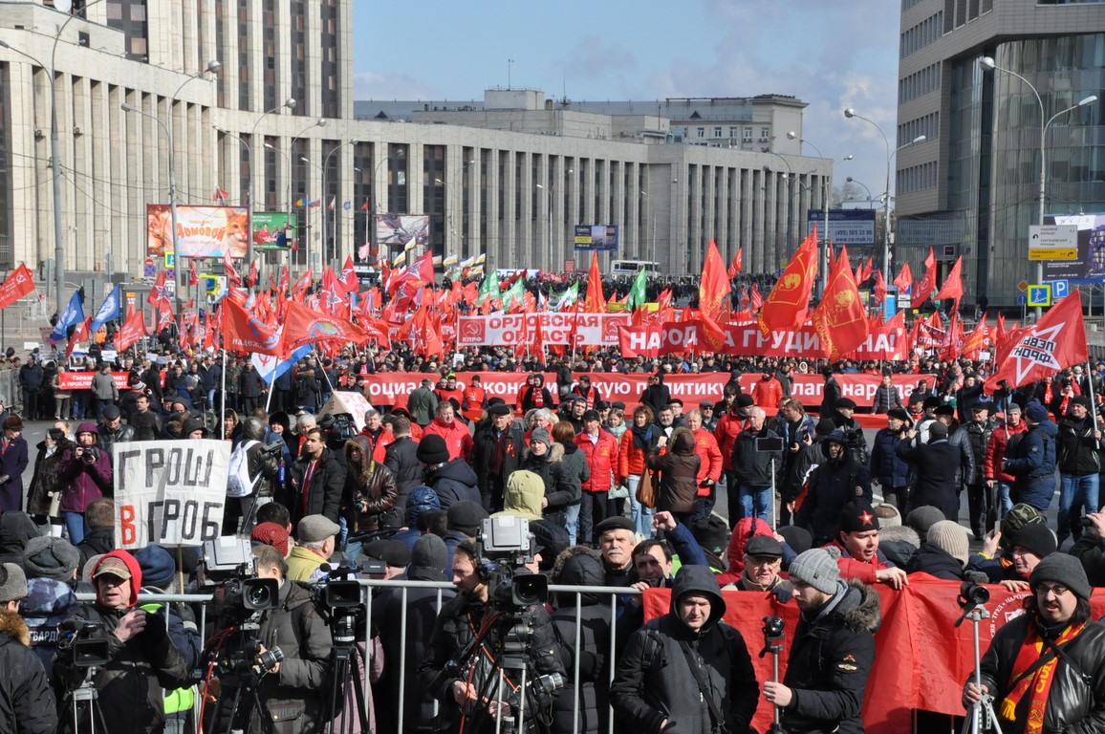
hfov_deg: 18.2
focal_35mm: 112
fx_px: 3449
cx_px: 552
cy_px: 367
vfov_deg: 12.1
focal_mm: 75
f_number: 14
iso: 1000
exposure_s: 1/800
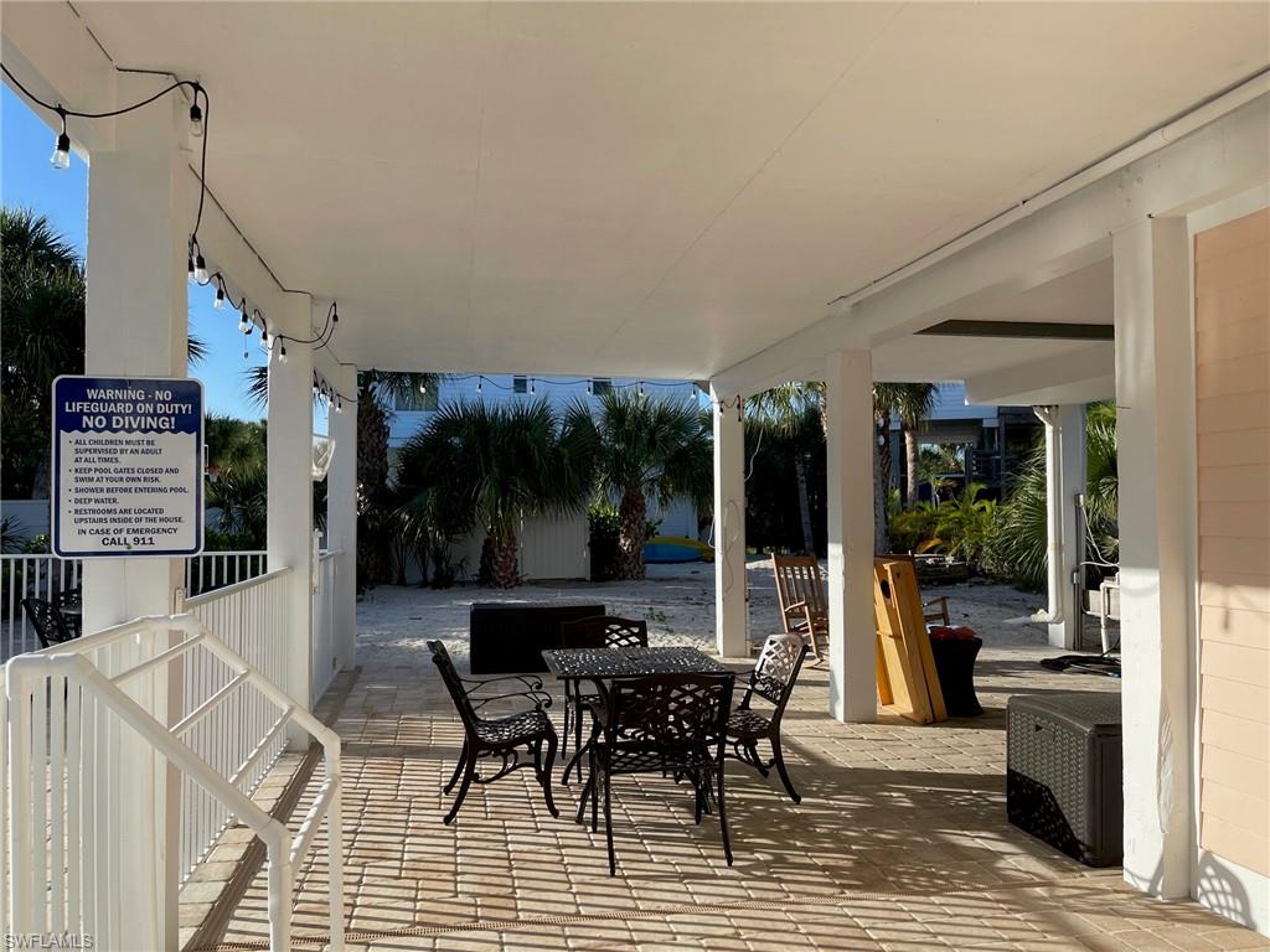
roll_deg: +0.6
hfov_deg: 67.3
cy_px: 476
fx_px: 954
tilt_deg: +0.0
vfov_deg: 53.1
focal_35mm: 26
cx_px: 635
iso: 32
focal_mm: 5.1
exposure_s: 1/2165
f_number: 1.6
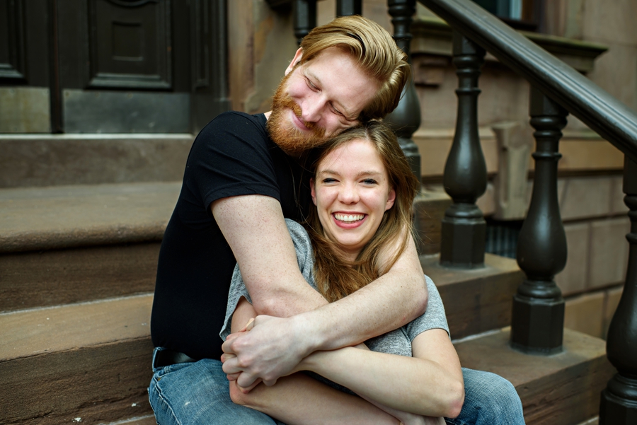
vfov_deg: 37.9
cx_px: 318
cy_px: 212
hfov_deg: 54.4
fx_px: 620
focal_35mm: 35
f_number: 2.8
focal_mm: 35
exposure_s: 1/640
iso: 200
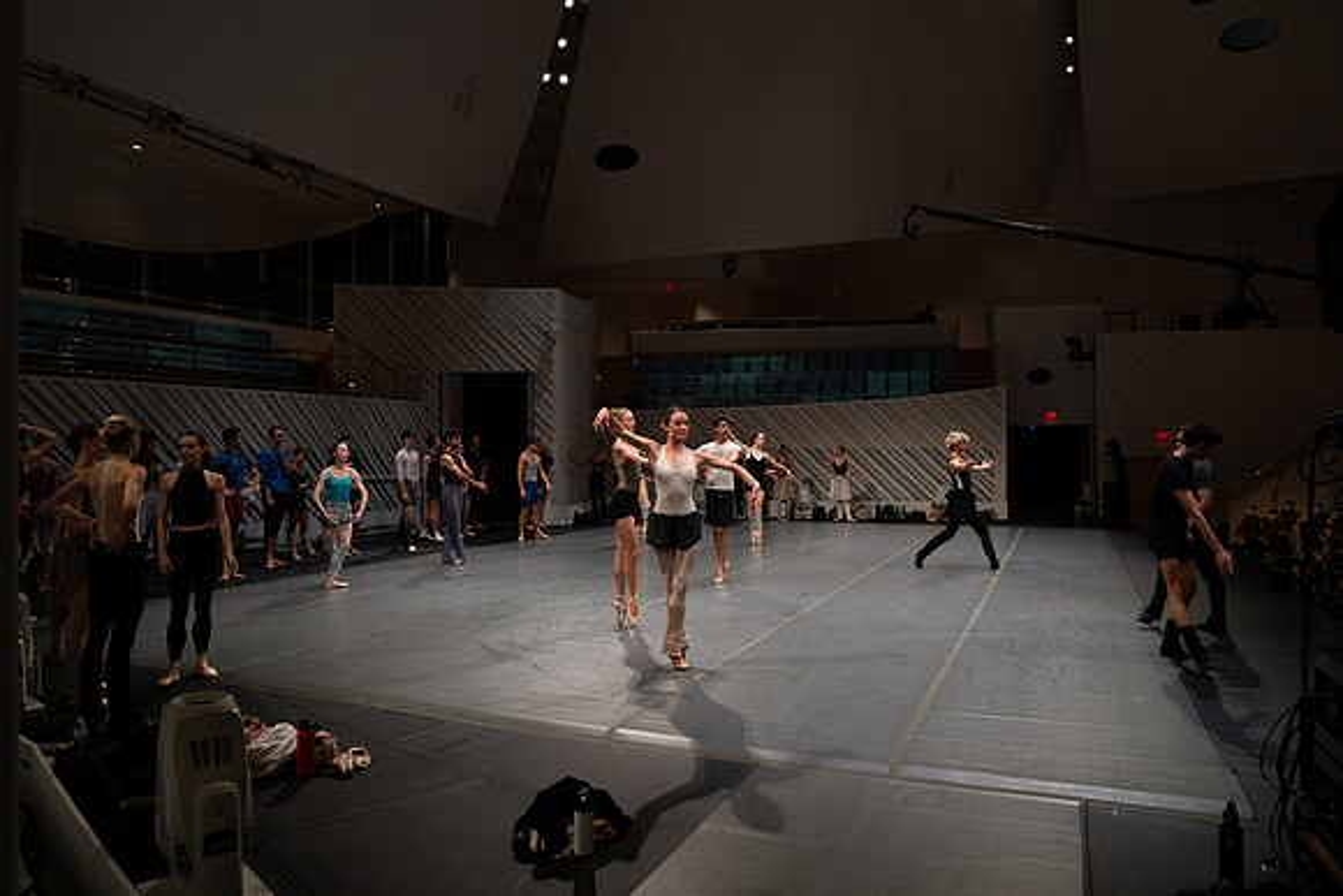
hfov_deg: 73.7
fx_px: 896
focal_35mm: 24
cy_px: 448
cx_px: 672
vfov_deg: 53.2
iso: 3200
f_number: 4
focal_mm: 24
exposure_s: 1/400
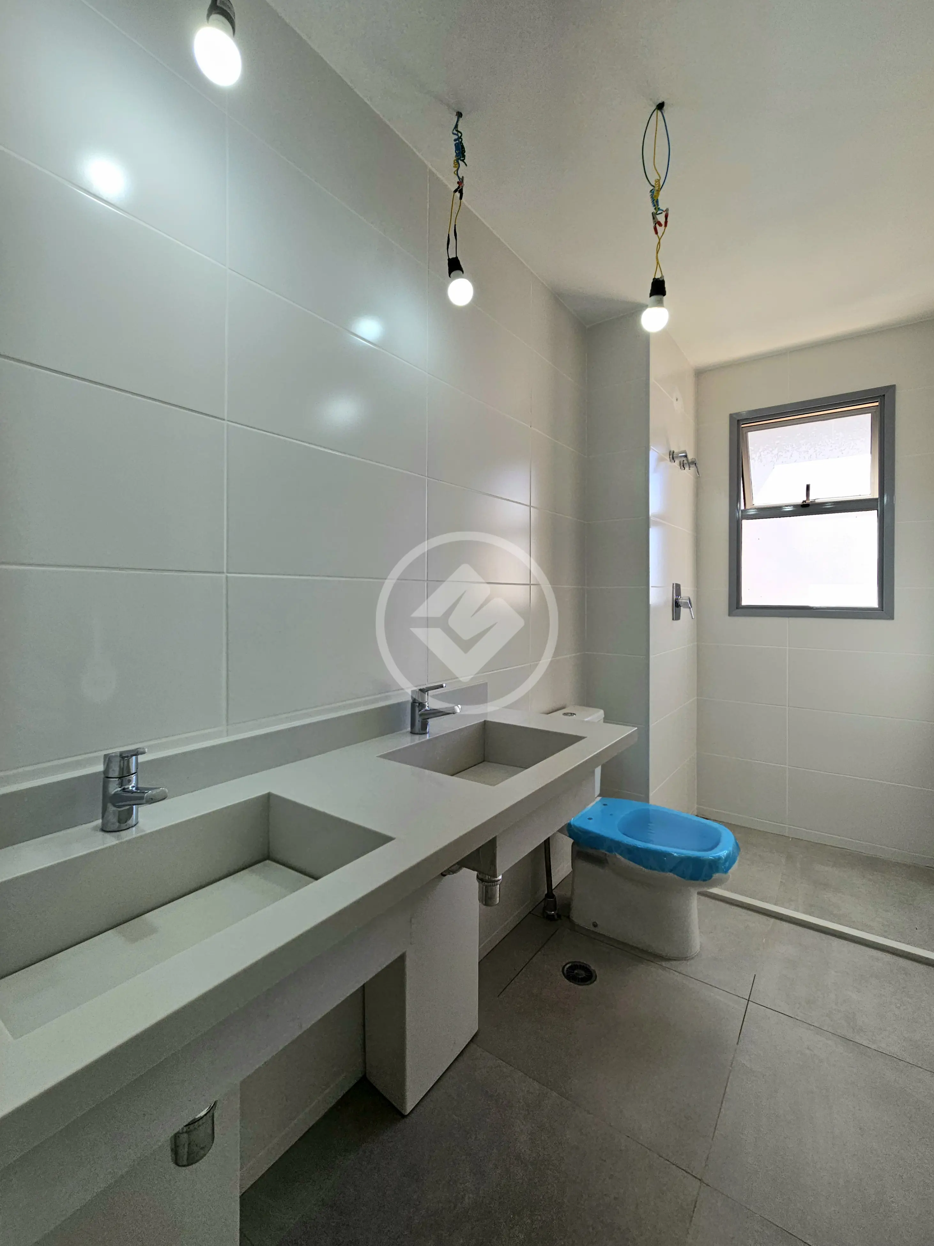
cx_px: 467
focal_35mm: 13
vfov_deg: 106.2
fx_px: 468
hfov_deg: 89.9
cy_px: 623
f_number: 2.2
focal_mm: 2.2
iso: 50
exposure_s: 1/175
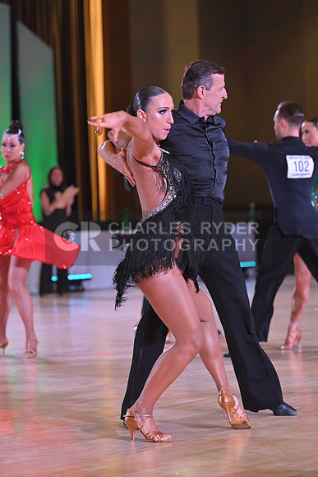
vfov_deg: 12.8
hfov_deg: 8.6
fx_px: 2119
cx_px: 159
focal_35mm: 160
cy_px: 238
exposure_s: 1/400
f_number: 5
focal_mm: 160
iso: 4000
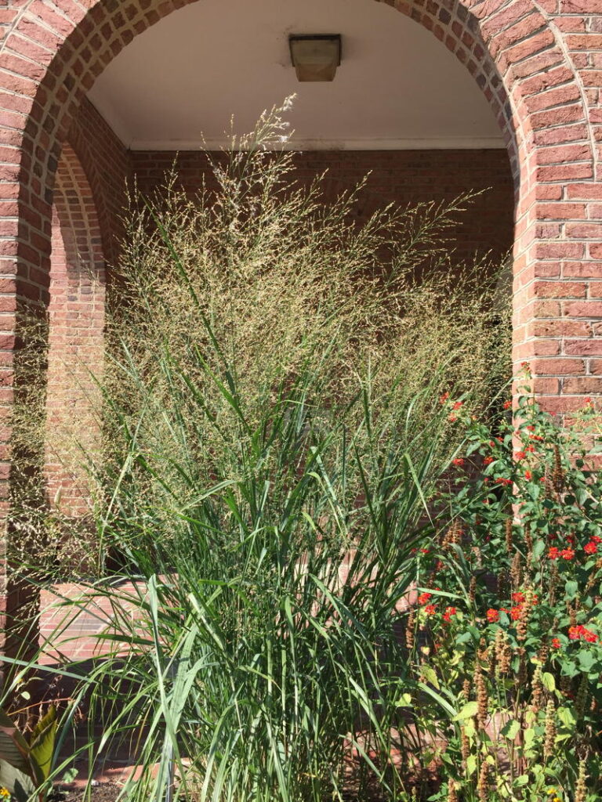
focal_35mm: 29
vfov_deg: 61.7
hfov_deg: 48.2
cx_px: 301
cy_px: 401
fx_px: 672
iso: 32
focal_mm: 4.15
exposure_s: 1/807
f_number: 2.2
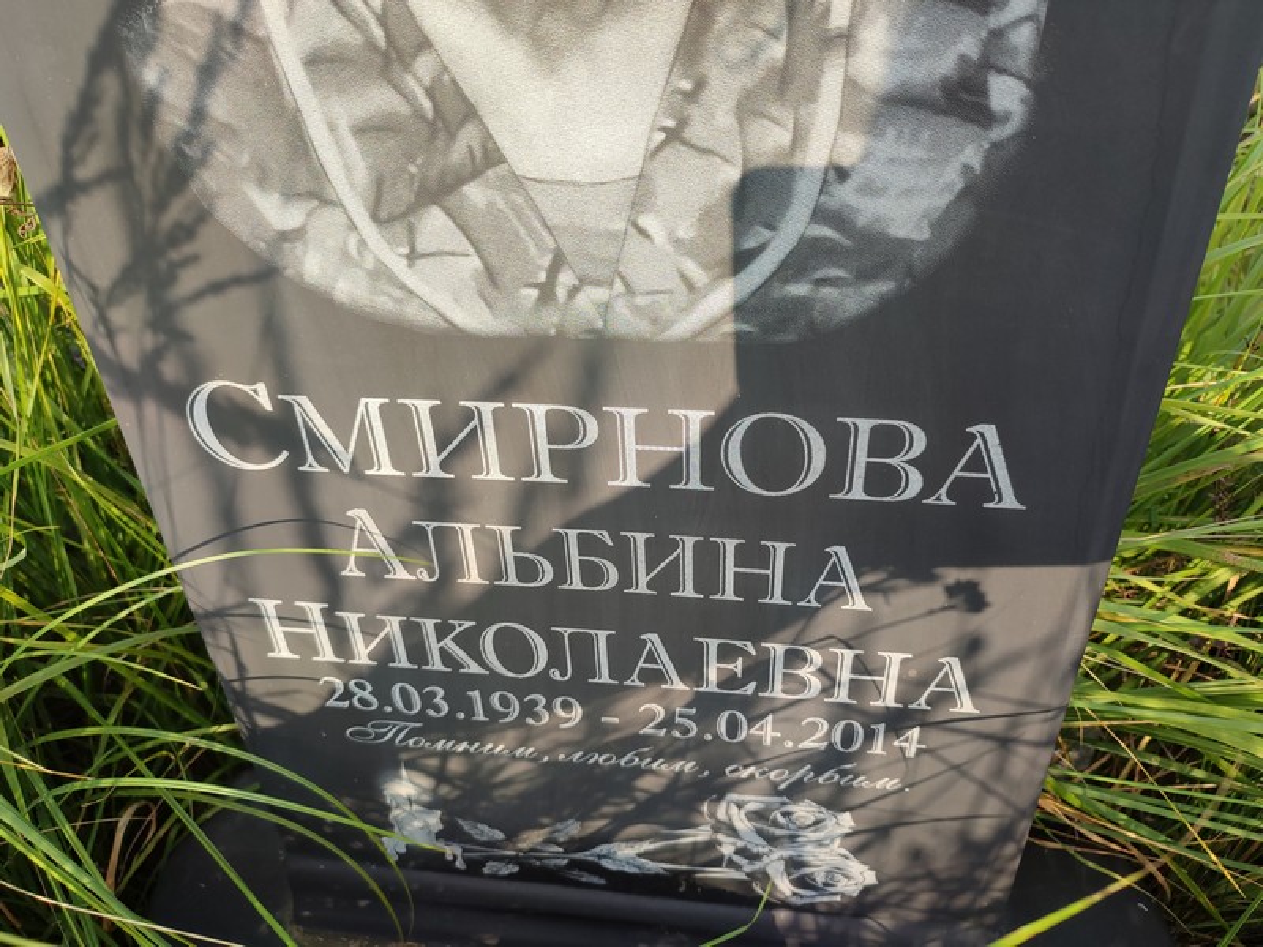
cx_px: 632
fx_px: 912
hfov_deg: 69.4
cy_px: 474
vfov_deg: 54.9
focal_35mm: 25
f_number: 1.9
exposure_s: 1/170
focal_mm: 6.04
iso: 50
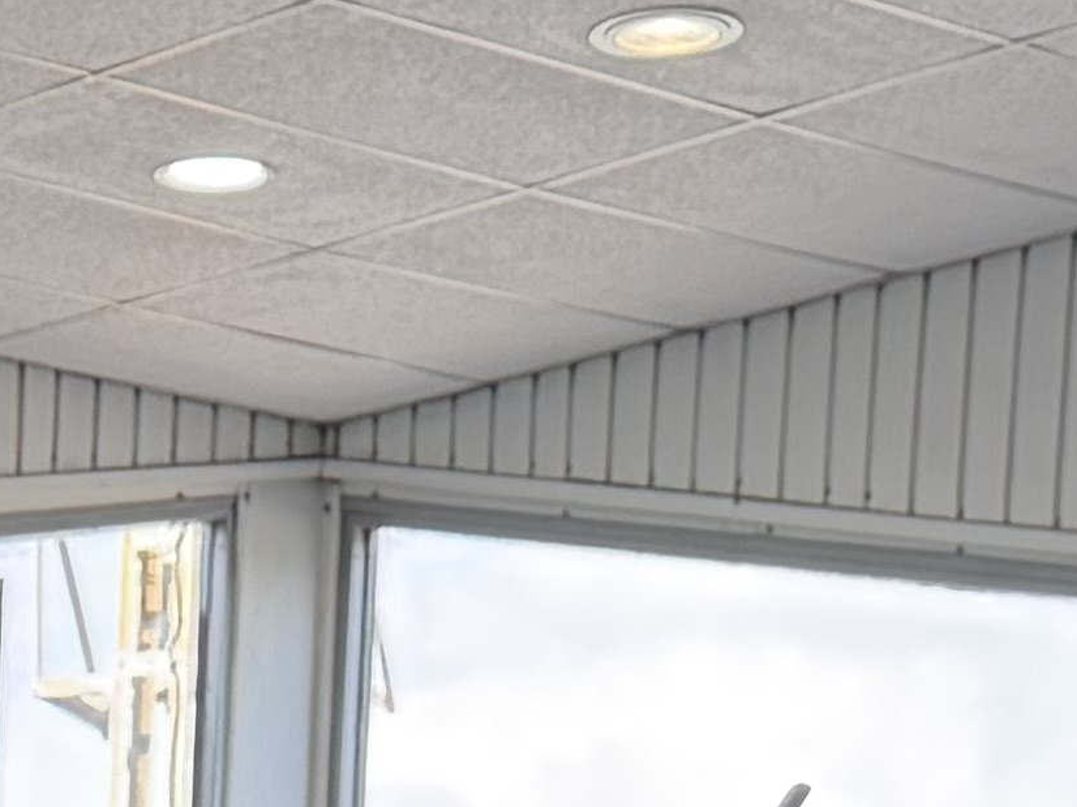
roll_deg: -0.6
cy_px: 2686
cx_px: -649
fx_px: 5163
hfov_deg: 11.3
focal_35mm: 166
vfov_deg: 7.5
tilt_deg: -10.7
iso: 100
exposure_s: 1/196
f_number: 1.78
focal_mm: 6.76
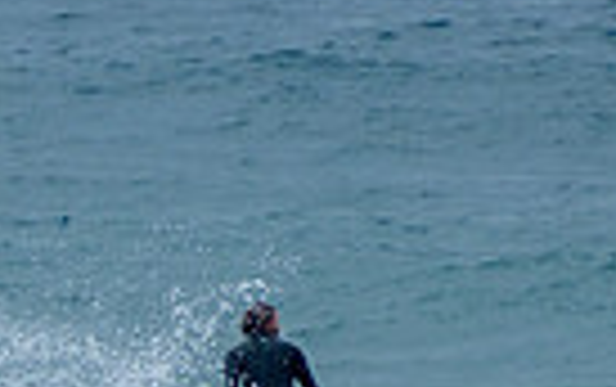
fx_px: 39837
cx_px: -224
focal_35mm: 2370
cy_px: 613
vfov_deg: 0.6
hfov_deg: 0.9
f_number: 5.6
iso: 180
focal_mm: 400
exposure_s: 1/2000
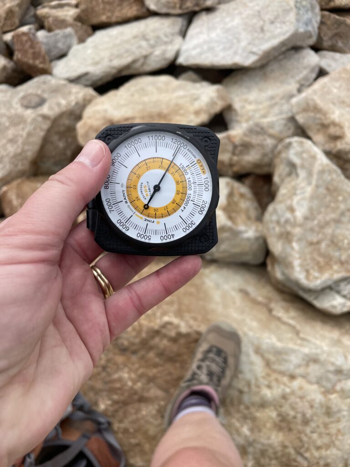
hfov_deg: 53.1
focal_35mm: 26
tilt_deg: -53.8
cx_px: 175
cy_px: 234
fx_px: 351
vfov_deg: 67.3
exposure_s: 1/4464
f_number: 1.6
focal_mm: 4.2
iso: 32
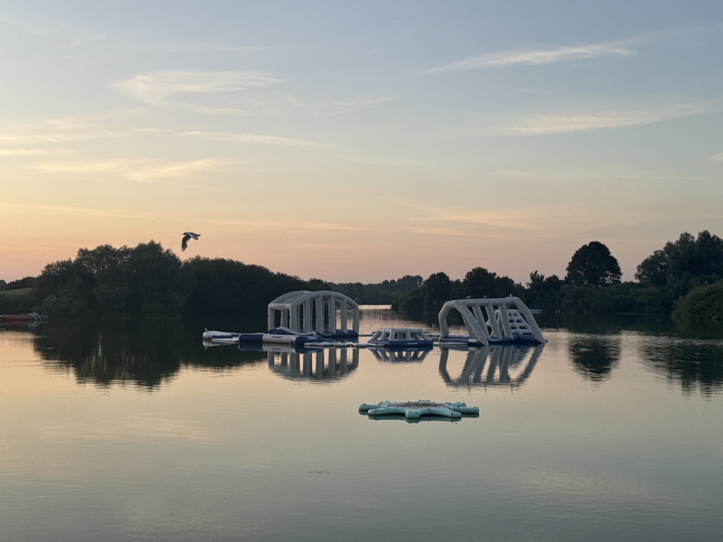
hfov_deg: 39.7
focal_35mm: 48
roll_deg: -1.1
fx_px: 1003
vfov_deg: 30.3
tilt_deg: +2.6
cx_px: 362
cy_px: 271
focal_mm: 6.76
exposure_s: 1/544
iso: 64
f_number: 1.78
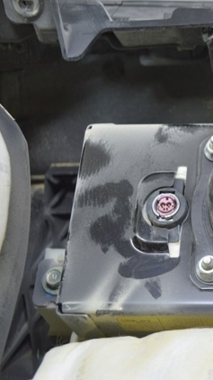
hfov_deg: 15.7
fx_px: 742
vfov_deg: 28.7
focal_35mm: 74
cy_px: 190
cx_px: 257
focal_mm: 31
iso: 400
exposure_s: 1/20
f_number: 5.6
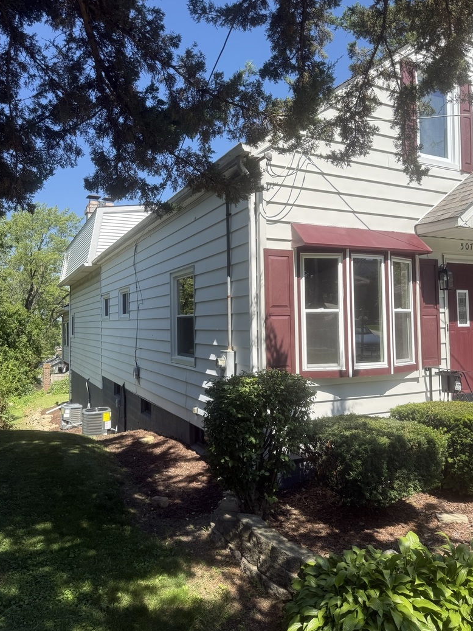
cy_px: 308
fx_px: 455
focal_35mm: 25
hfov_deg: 54.9
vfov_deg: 69.4
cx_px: 238
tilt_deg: +2.8
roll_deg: +0.5
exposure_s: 1/2525
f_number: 1.78
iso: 80
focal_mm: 6.76
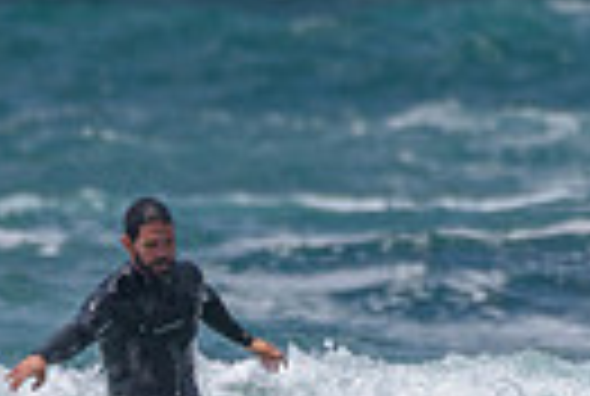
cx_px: 98
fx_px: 44614
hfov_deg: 0.8
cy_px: 447
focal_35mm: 2716
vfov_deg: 0.5
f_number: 5.6
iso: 100
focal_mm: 500
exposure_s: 1/2000
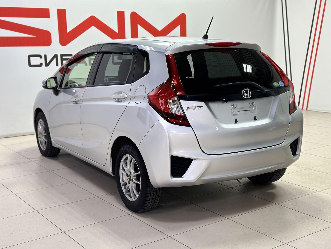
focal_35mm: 48
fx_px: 459
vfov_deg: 30.3
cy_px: 124
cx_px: 166
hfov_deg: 39.7
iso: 125
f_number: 1.78
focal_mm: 6.86
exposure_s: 1/100
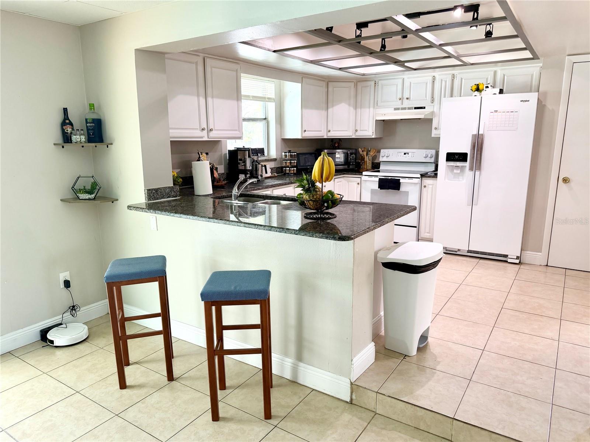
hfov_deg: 71.6
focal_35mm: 24
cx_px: 295
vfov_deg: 56.8
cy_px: 221
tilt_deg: -12.1
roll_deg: +0.3
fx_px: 409
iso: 160
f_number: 1.78
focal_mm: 6.76
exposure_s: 1/121
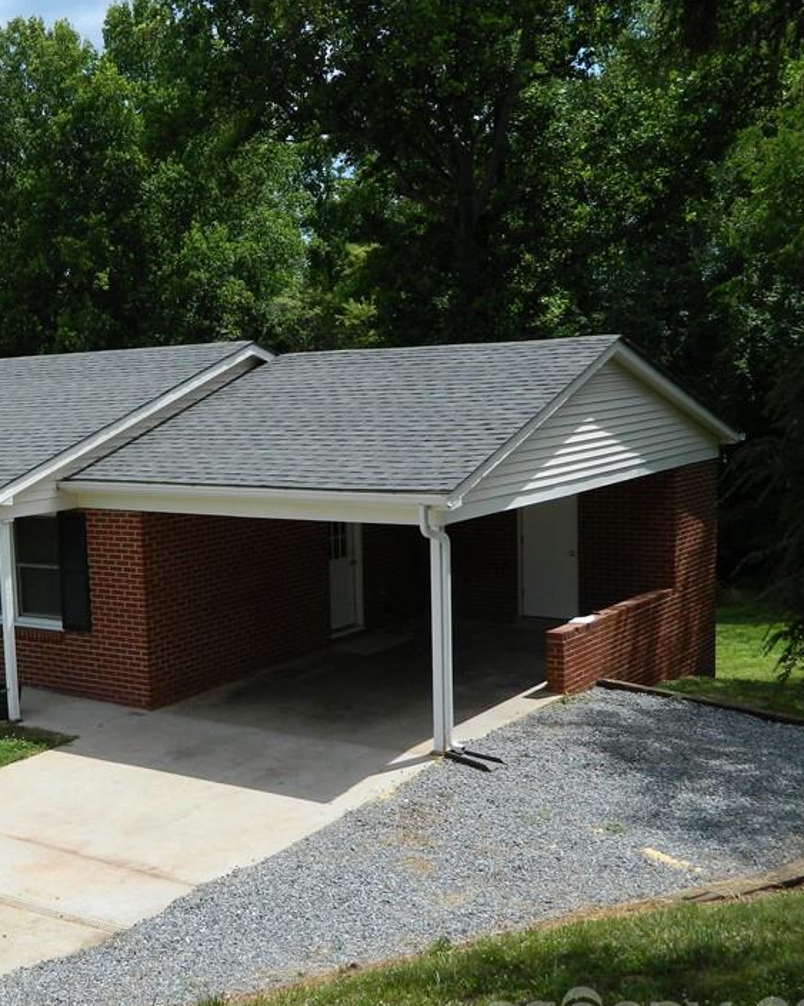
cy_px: 543
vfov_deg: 42.0
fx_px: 1309
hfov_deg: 33.3
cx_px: 174
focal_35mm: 44
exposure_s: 1/800
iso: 80
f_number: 3.2
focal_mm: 5.6
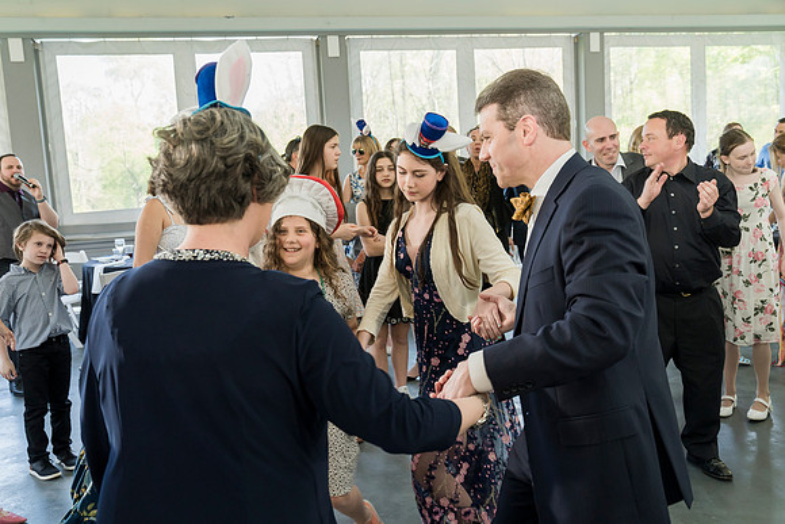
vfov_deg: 42.3
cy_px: 262
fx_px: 676
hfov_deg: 60.3
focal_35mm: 31
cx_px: 392
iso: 1250
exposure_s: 1/200
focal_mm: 31
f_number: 5
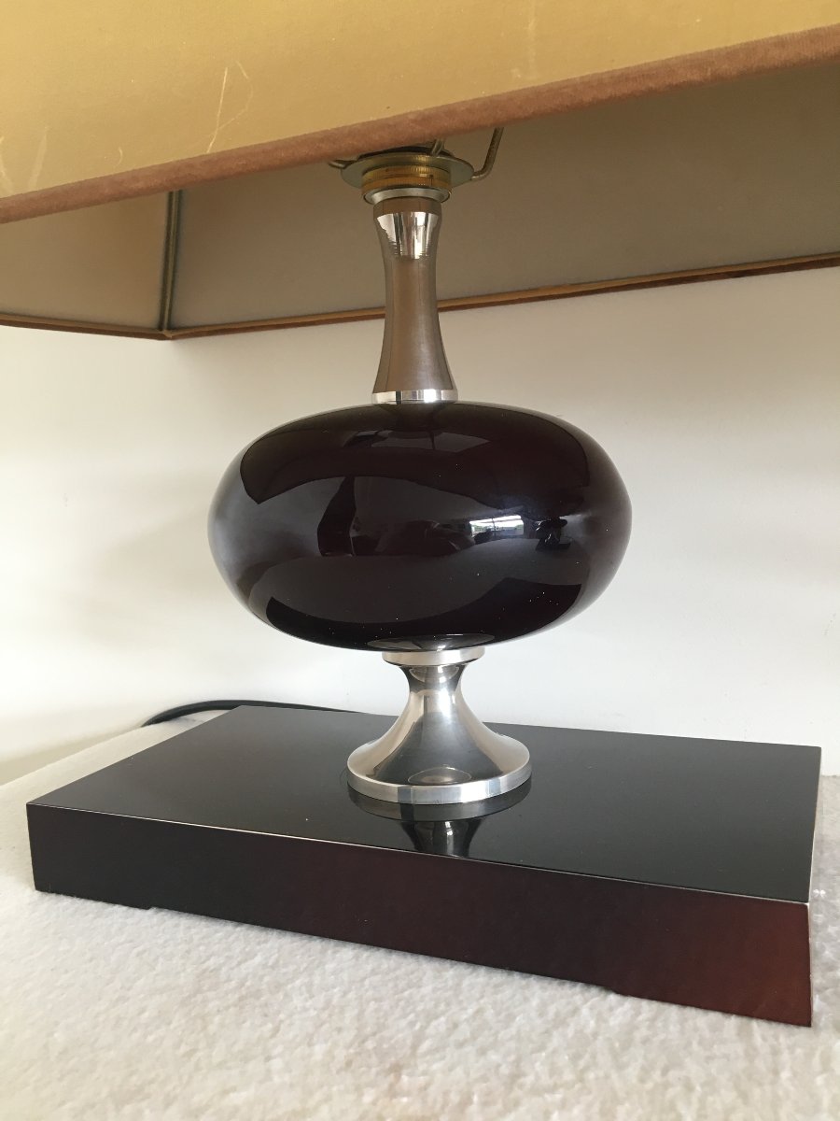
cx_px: 420
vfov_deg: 61.7
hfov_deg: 48.2
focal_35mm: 29
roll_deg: +2.5
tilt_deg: -5.2
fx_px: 938
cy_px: 560
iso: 80
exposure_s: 1/33
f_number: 2.2
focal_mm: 4.15
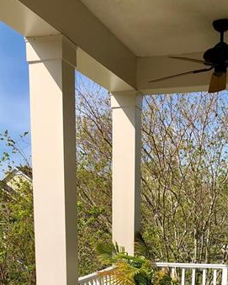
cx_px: 109
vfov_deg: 27.8
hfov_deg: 24.6
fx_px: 523
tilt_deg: -10.9
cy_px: 313
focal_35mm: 62
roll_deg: +0.1
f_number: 1.8
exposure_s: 1/2667
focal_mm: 4
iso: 20
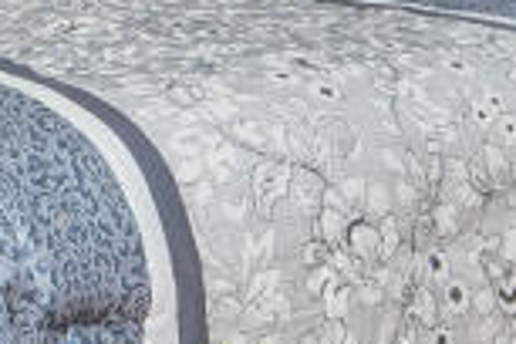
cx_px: 101
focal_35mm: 120
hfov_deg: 16.9
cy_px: -255
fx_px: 1720
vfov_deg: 10.8
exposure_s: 1/80
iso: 500
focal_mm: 16
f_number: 8
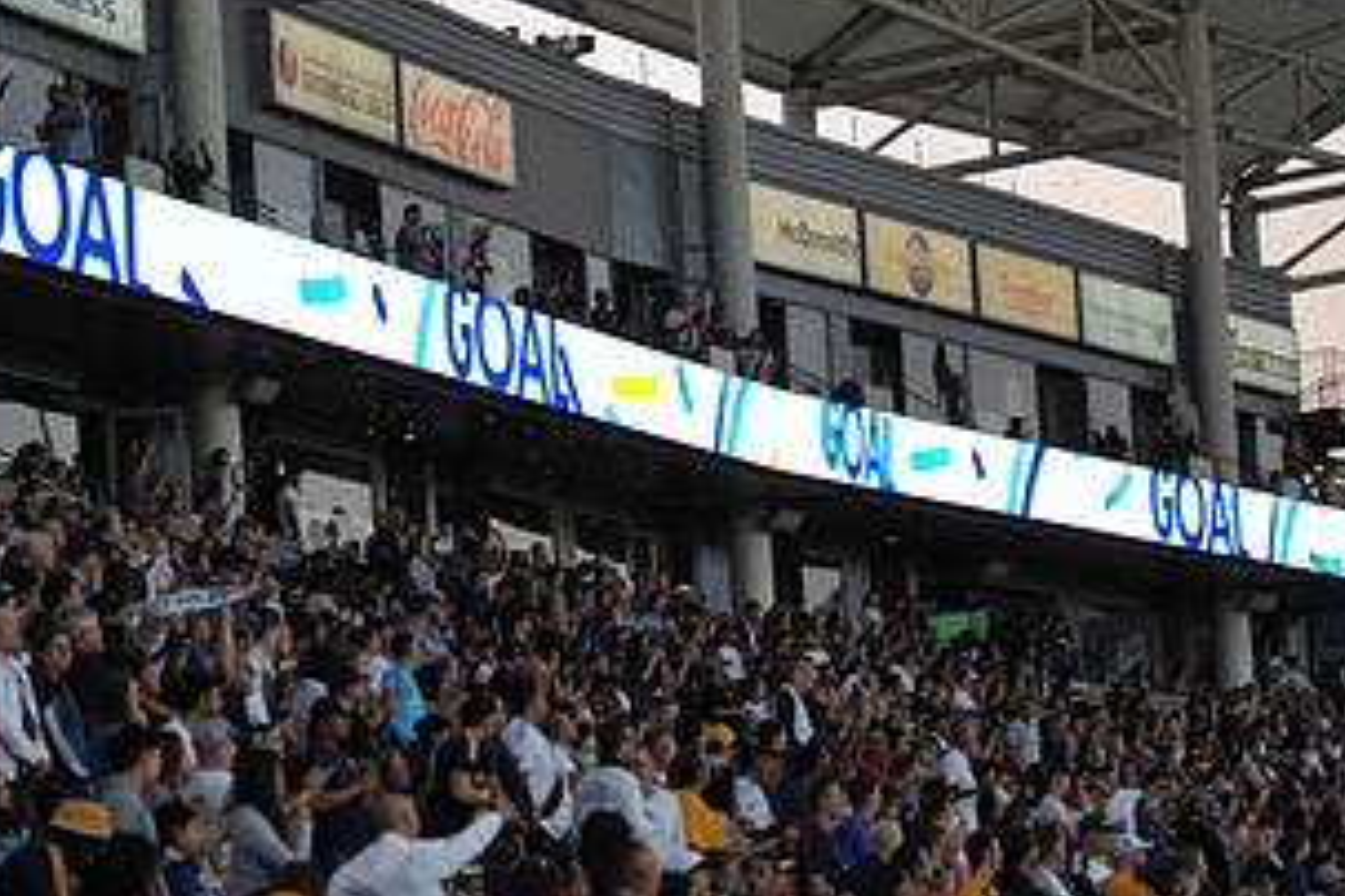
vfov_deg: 8.7
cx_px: 377
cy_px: 444
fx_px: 5865
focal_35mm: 157
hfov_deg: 13.0
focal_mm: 82
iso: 640
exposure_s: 1/1000
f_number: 2.8
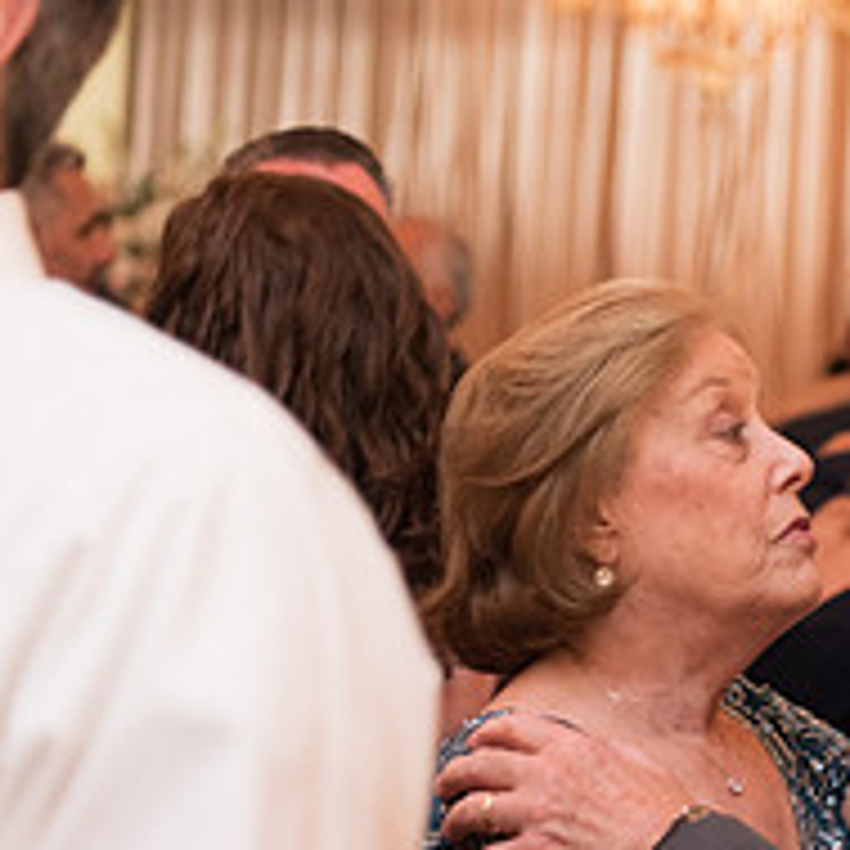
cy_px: 544
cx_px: 670
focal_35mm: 111
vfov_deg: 15.7
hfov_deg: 15.6
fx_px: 3084
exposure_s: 1/125
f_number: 2.8
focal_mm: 55
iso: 2500
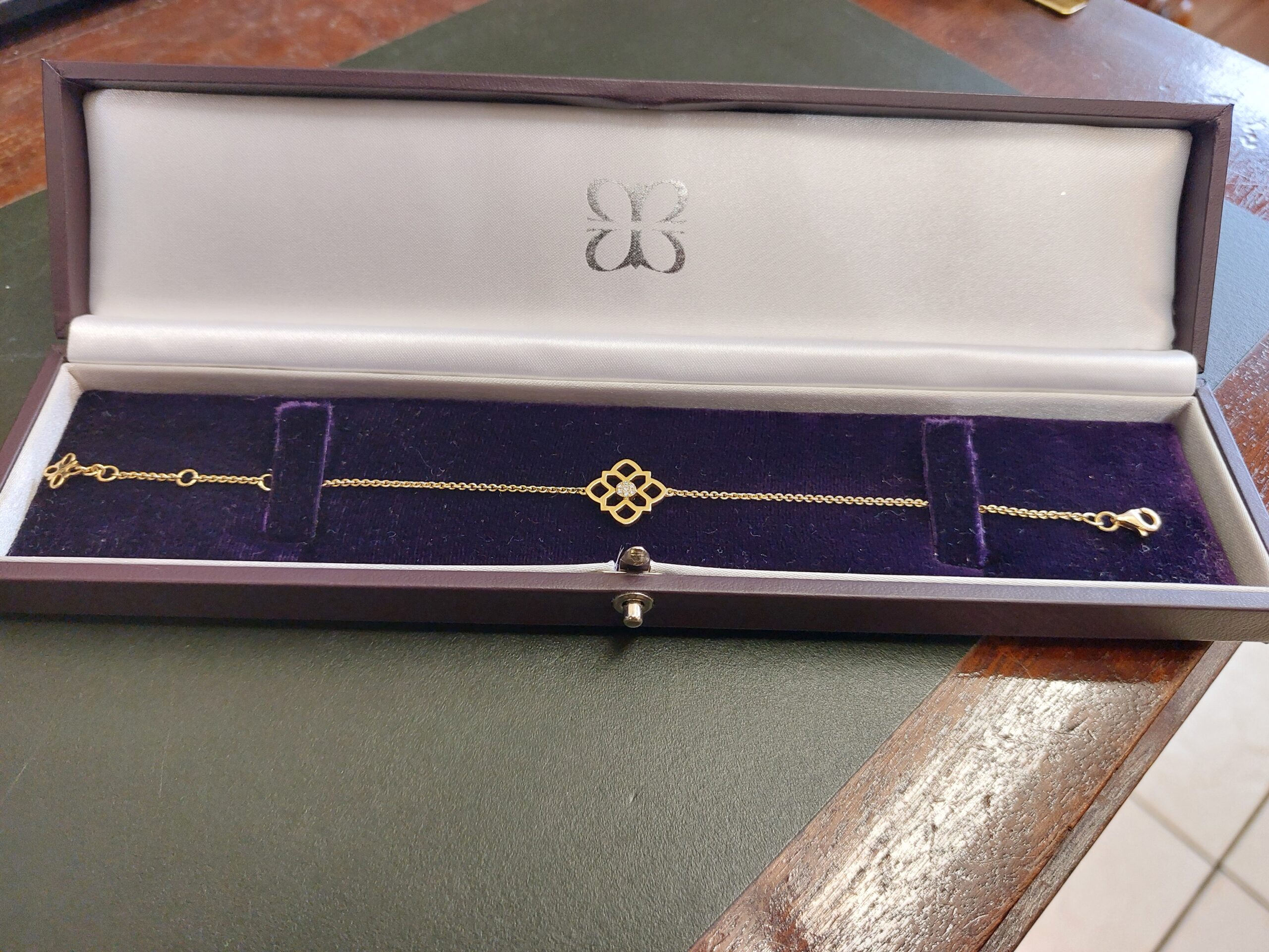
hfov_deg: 69.4
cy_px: 476
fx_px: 916
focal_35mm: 25
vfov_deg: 54.9
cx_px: 634
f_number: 1.8
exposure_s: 1/50
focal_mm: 5.23
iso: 200
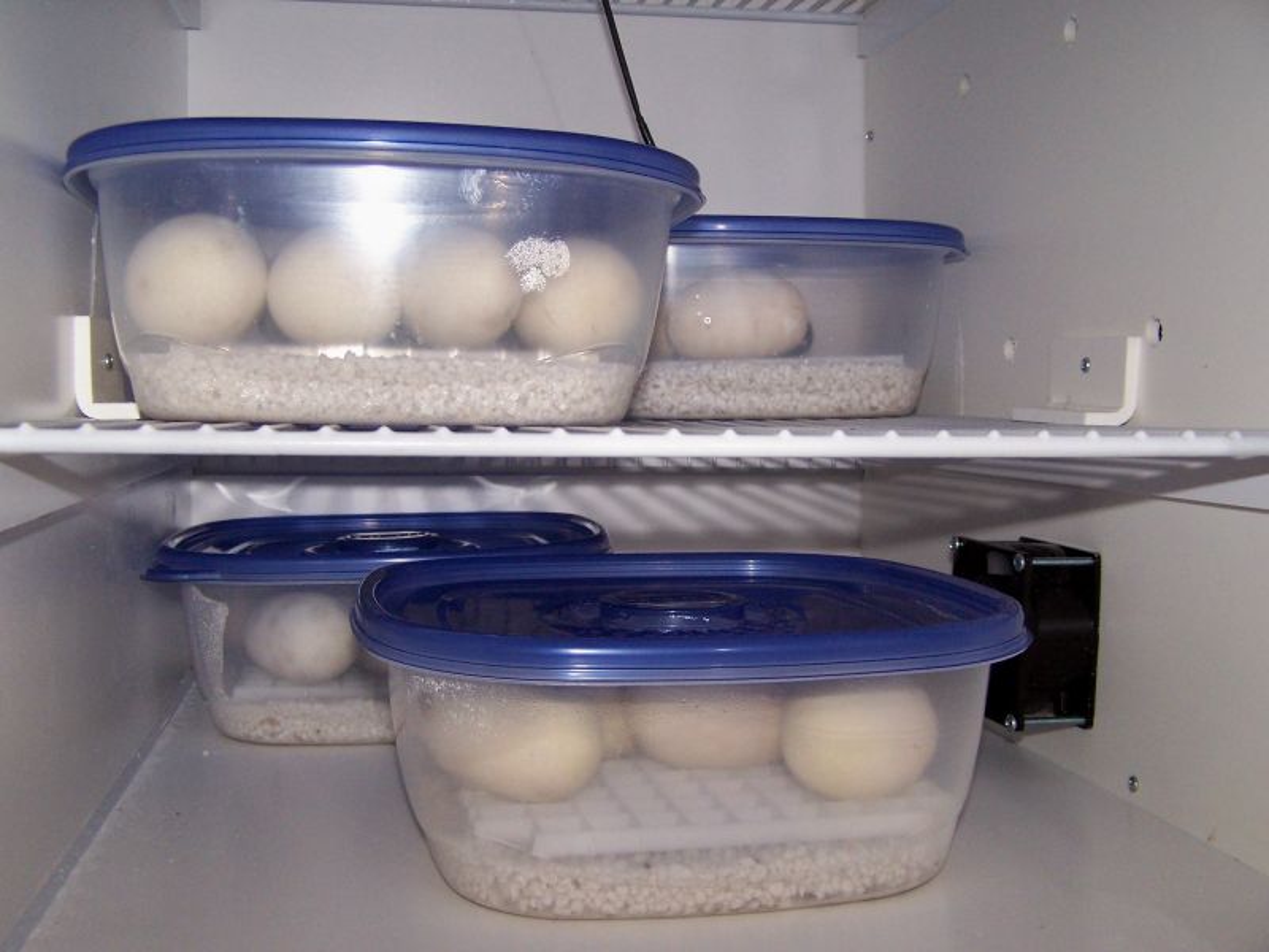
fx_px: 1393
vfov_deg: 37.7
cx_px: 634
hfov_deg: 49.0
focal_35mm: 38
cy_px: 476
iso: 140
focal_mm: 6.3
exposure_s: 1/60
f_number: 2.8
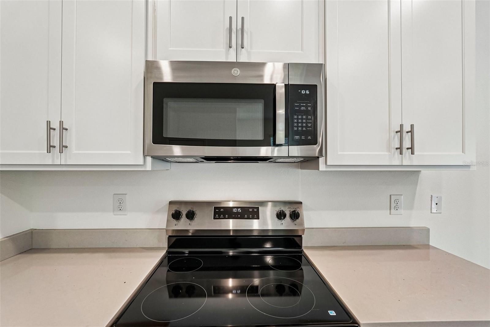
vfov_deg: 73.7
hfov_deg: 96.7
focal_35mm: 16
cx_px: 245
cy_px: 164
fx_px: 218
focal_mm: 16
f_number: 8
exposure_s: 1/15
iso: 400
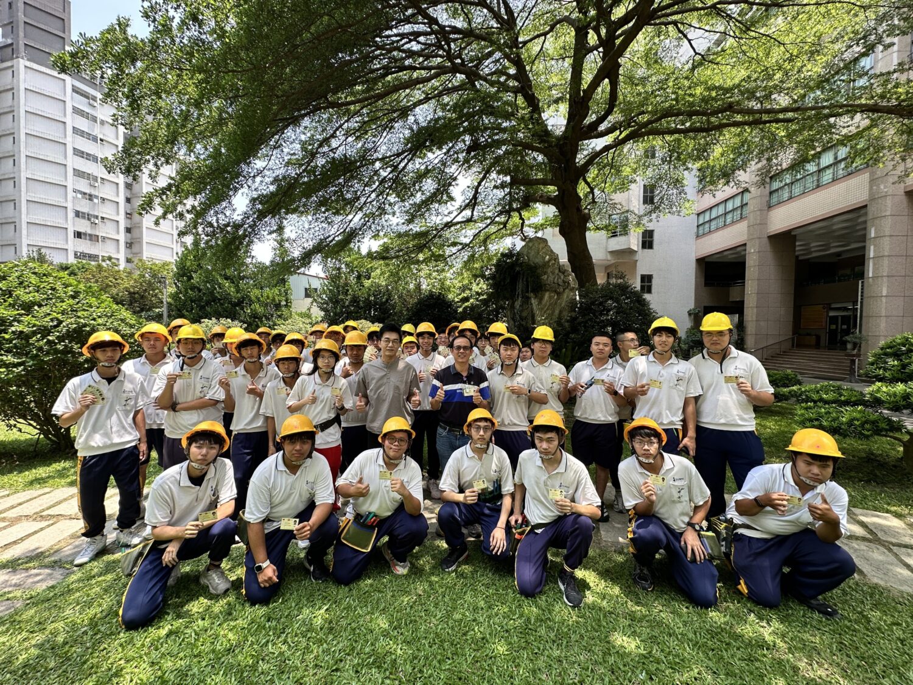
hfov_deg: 102.1
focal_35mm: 14
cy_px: 342
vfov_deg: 85.7
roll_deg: -0.4
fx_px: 369
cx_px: 456
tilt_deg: -2.1
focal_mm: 2.22
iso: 40
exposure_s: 1/224
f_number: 2.2
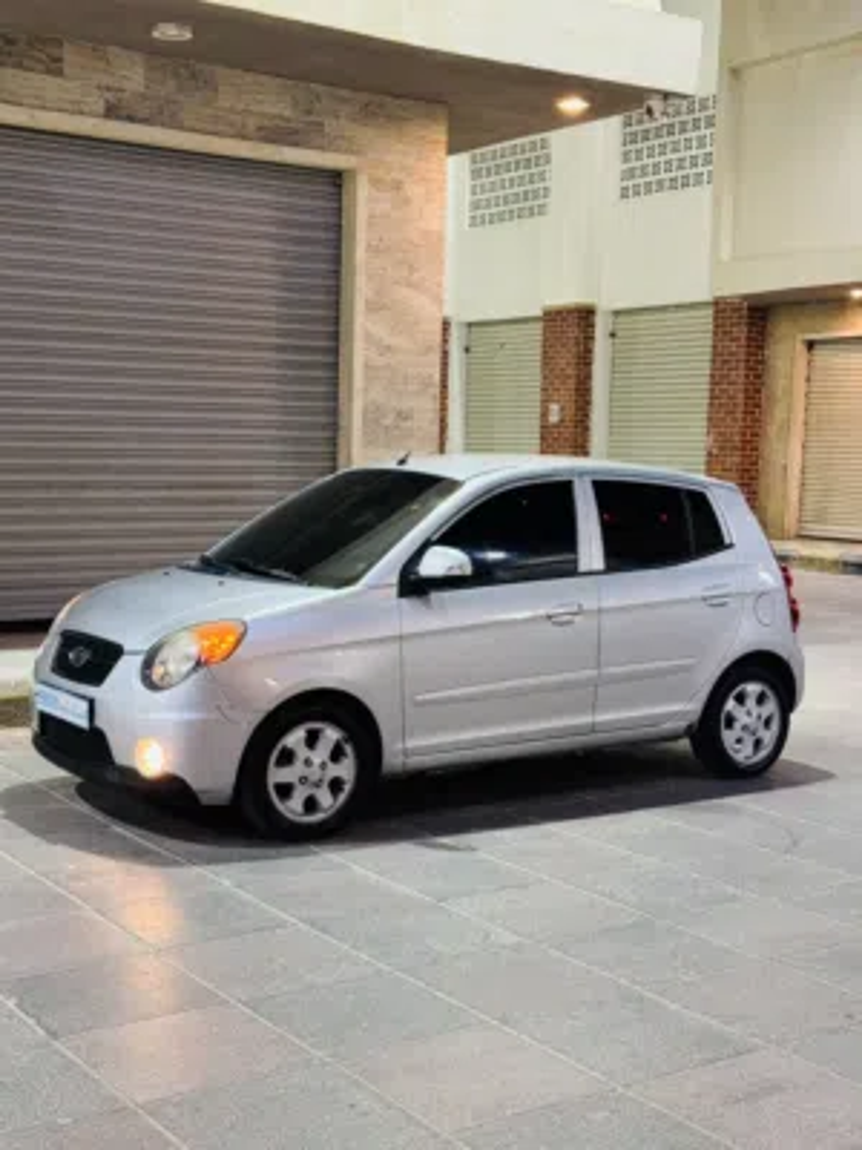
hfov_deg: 30.3
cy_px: 575
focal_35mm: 48
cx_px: 431
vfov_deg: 39.7
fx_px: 1594
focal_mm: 6.76
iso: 250
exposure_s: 1/60
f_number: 1.78
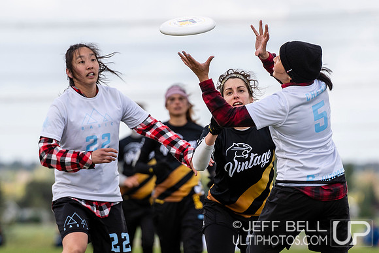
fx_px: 5581
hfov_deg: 3.9
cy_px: 147
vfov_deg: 2.6
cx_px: 288
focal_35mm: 530
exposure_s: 1/1250
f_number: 4
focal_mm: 200
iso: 180
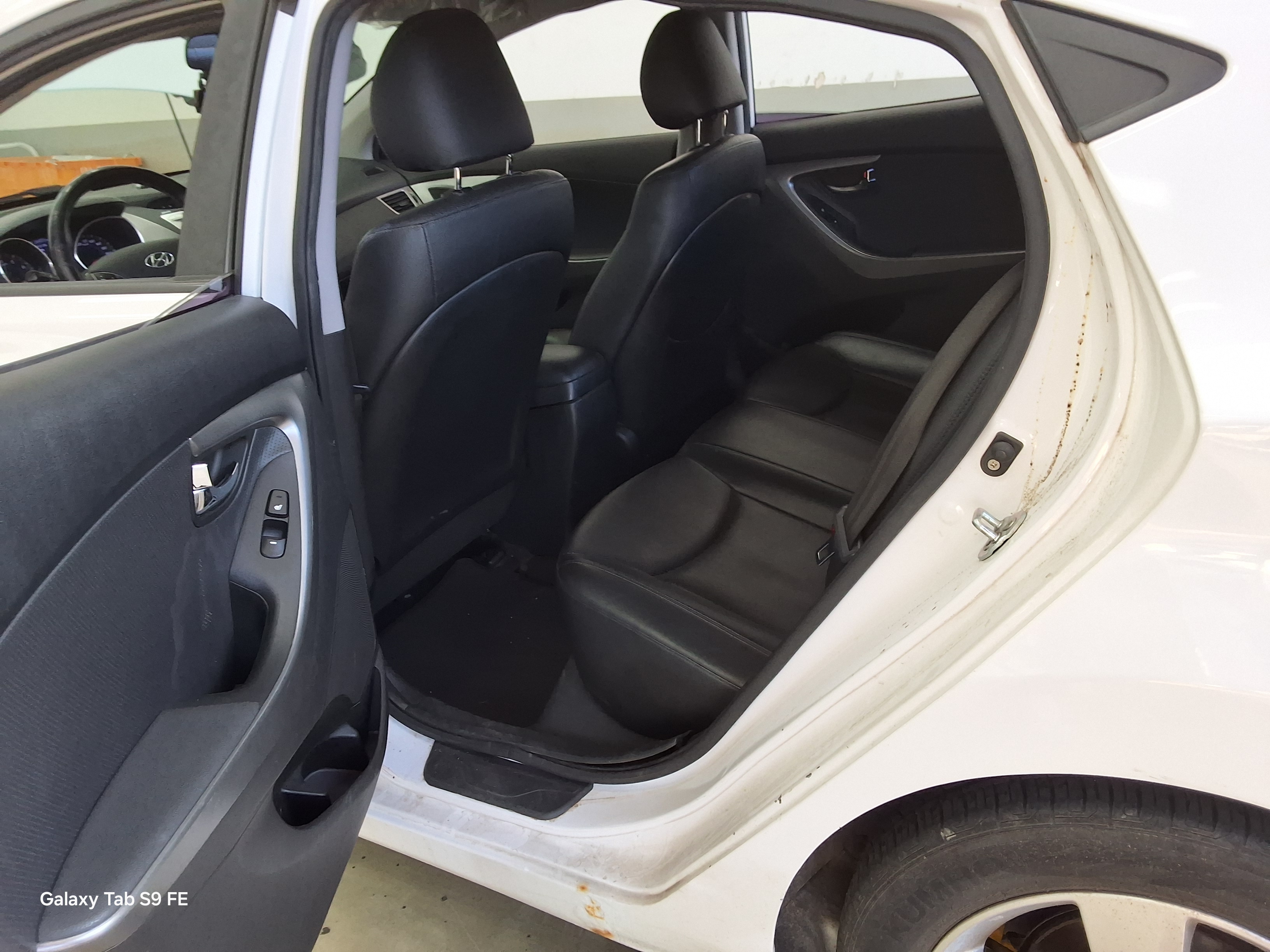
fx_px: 1027
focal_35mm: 28
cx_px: 635
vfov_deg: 49.7
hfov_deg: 63.4
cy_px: 476
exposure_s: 1/120
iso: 64
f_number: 1.9
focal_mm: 2.91
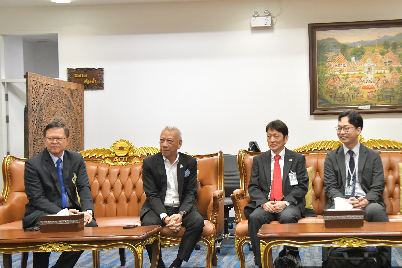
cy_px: 129
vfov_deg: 21.6
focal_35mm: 63
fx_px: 703
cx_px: 255
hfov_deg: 31.7
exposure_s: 1/125
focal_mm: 48
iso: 3200
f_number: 4
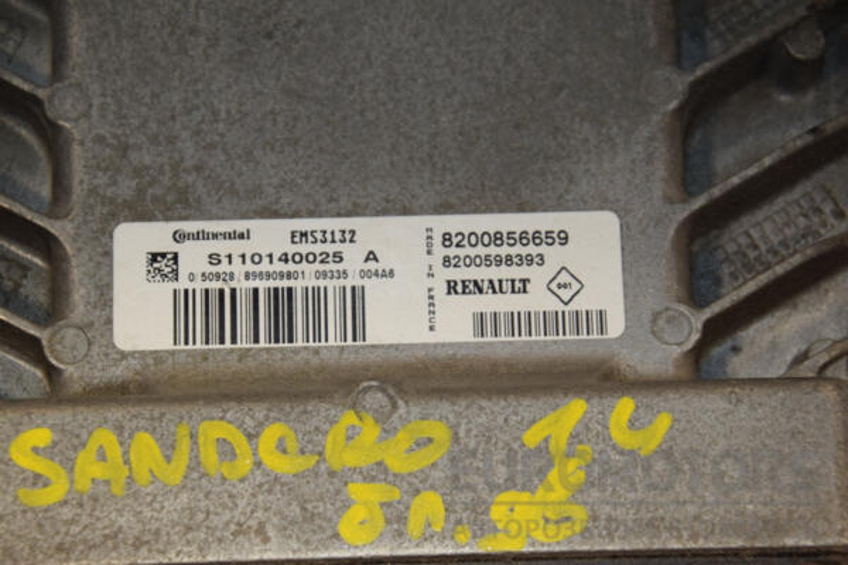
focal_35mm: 147
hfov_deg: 14.0
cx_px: 424
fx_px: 3462
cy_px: 282
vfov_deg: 9.3
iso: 800
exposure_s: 1/200
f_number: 9
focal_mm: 98
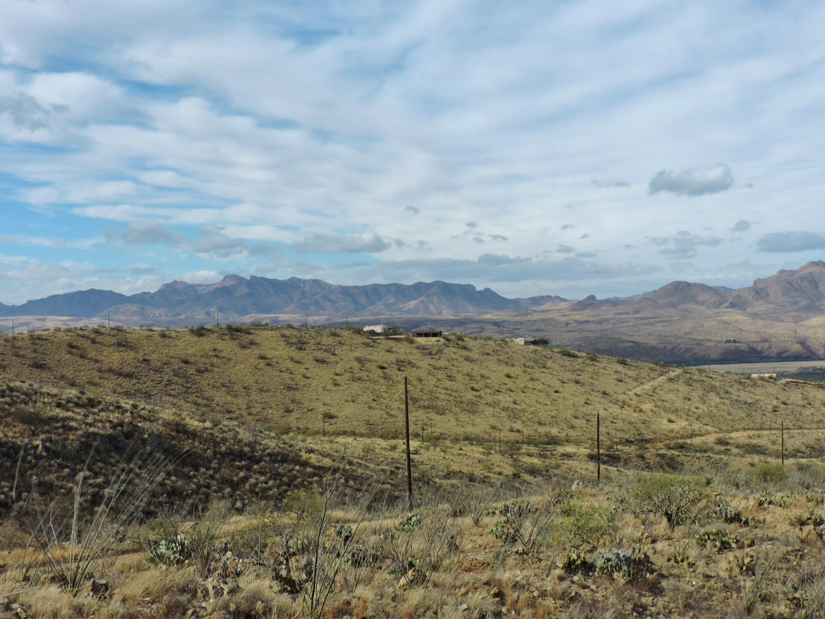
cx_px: 405
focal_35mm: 46
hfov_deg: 41.2
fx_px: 1096
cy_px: 320
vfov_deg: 31.5
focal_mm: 7.1
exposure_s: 1/1250
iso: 100
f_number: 3.3
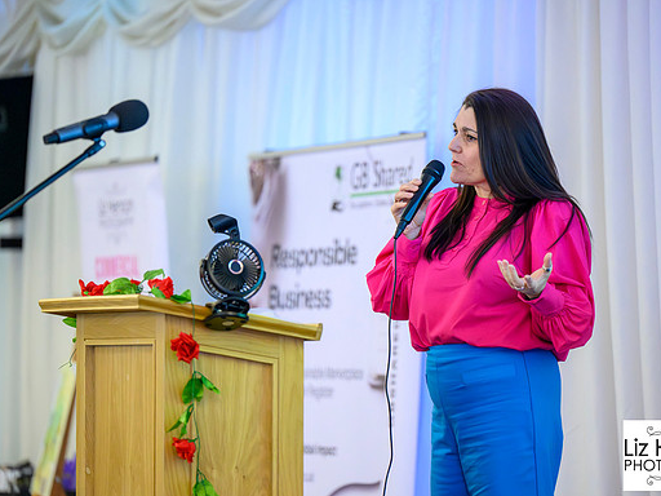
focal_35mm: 219
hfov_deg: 9.0
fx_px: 4182
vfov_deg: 6.8
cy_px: 248
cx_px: 369
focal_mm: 195
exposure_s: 1/200
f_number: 2.8
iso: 12800
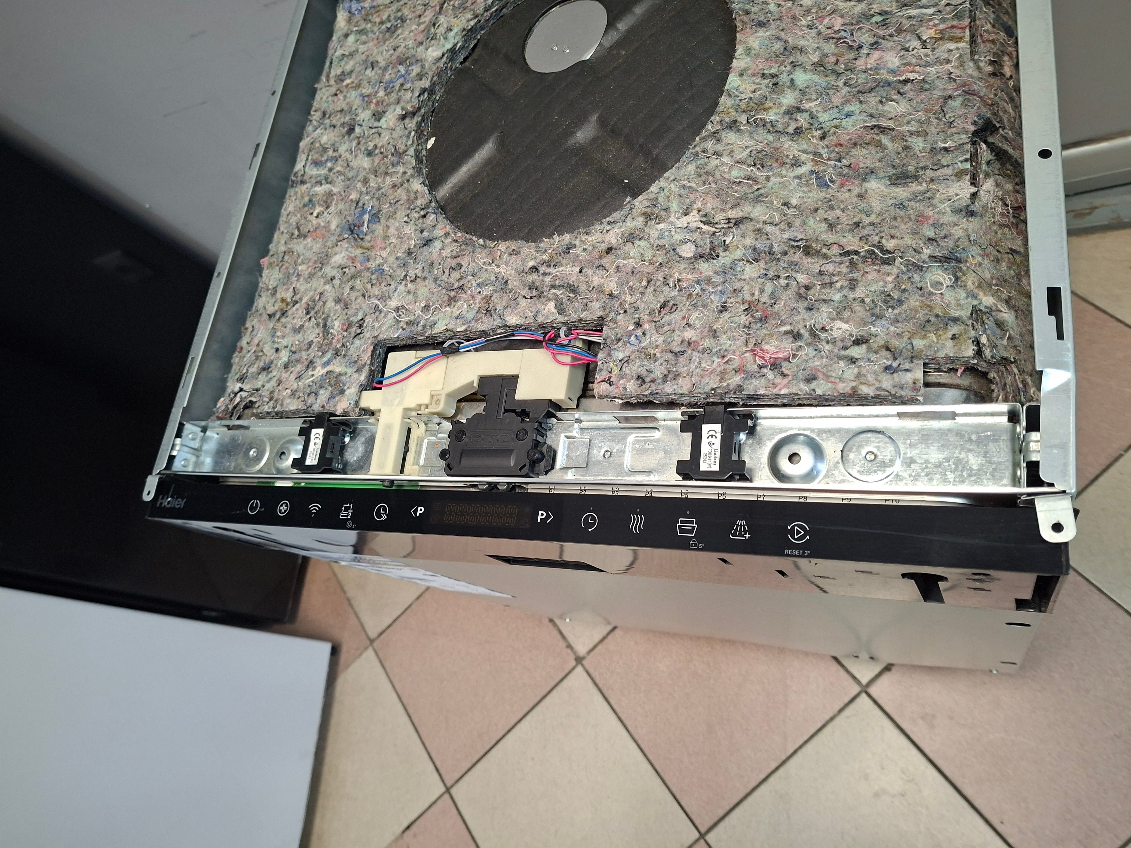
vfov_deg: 58.9
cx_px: 566
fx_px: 751
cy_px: 424
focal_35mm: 23
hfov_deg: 73.9
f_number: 1.8
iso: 320
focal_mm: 5.54
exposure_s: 1/50
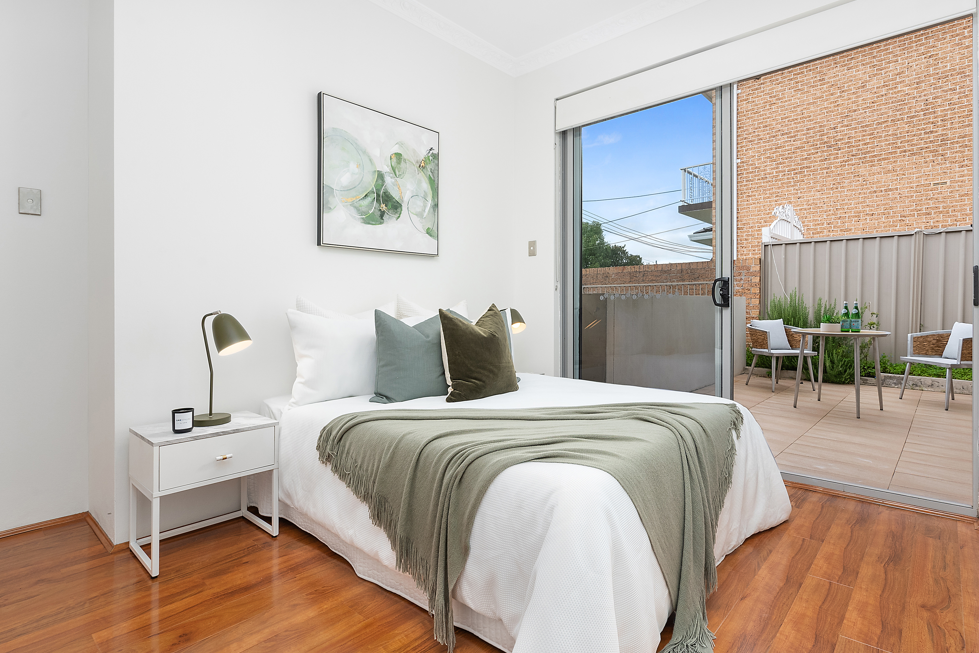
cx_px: 519
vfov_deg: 67.4
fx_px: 489
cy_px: 312
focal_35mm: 18
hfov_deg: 89.9
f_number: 11
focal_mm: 16
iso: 400
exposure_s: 1/200
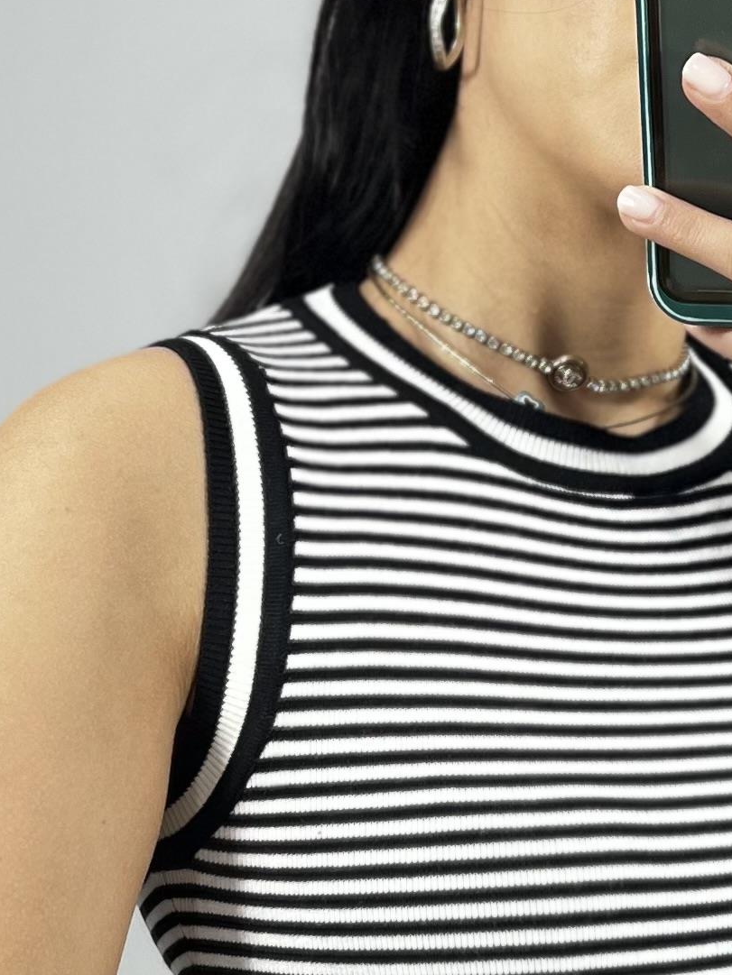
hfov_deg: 15.2
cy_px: 701
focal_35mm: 97
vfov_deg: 20.1
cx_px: 569
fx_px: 2734
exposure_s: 1/100
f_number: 1.5
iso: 64
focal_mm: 5.7
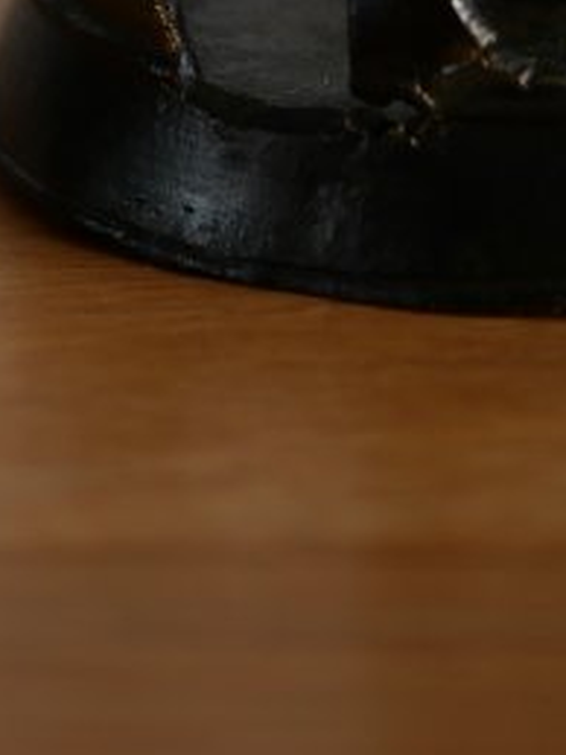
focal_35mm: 278
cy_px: -778
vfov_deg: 6.9
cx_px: 581
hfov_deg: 5.3
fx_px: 6066
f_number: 2.8
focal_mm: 30
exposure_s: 1/60
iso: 200
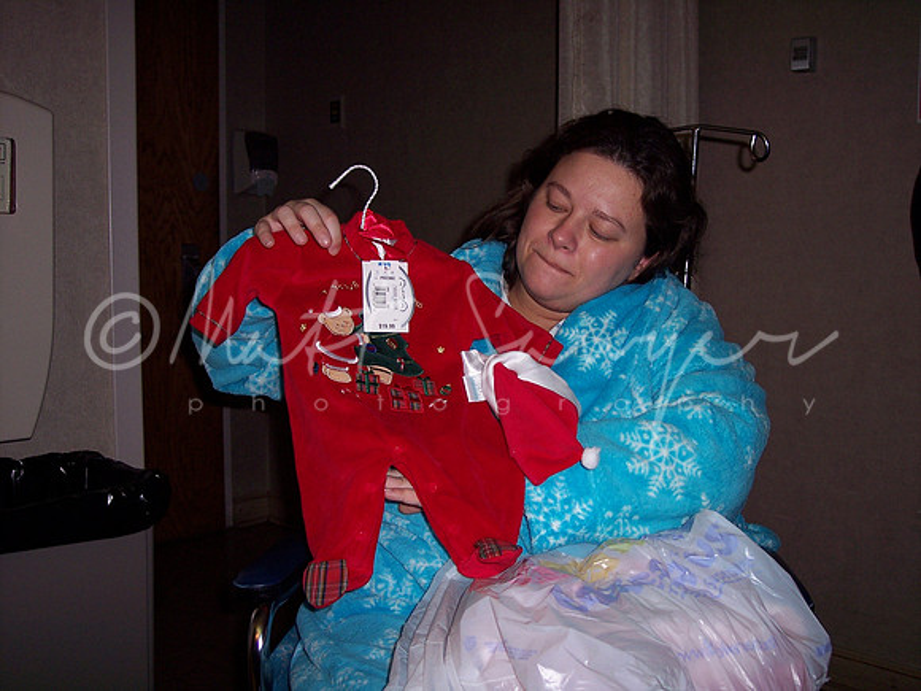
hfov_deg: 47.9
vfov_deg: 36.8
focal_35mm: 39
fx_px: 1038
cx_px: 460
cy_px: 346
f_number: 2.8
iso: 100
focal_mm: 8
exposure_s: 1/60
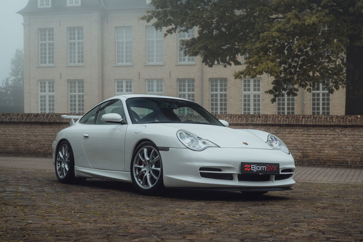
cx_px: 182
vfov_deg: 20.6
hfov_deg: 30.5
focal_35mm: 66
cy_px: 121
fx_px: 665
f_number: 5.6
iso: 400
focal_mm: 66
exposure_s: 1/125
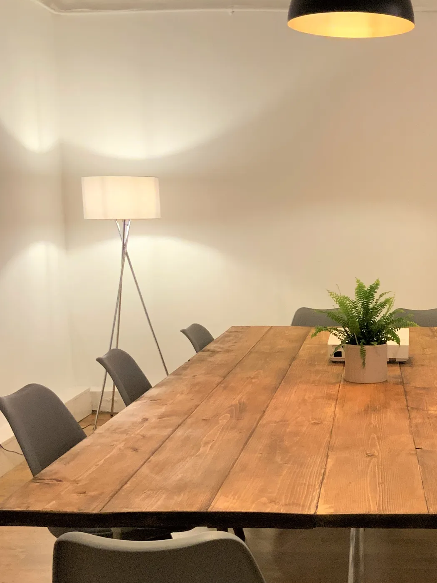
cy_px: 375
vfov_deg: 35.9
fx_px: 892
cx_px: 353
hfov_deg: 27.0
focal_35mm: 53
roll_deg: +0.2
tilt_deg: -10.2
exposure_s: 1/50
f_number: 1.8
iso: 160
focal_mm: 3
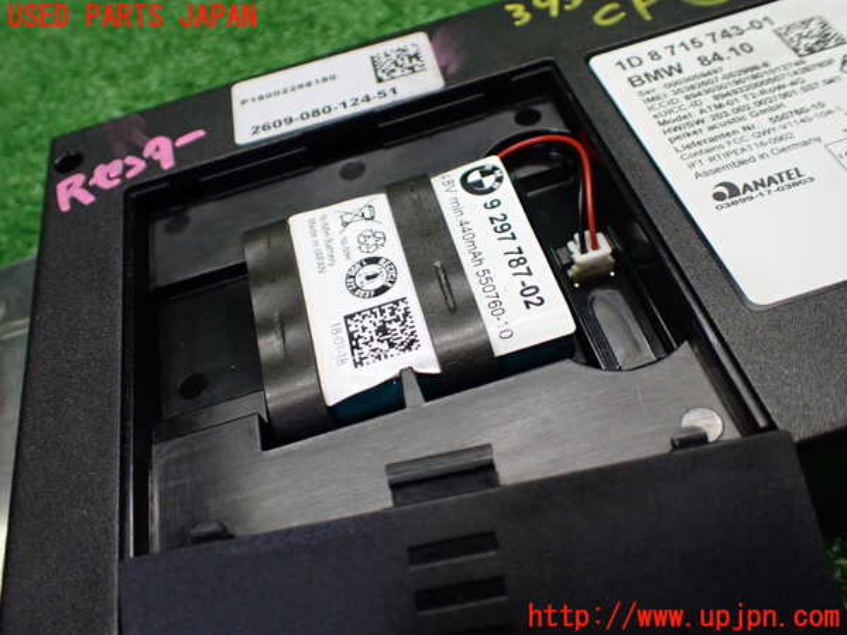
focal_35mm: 30
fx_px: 734
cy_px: 318
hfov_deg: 60.0
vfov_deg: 46.8
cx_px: 424
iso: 400
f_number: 2.3
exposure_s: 1/125
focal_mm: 5.4
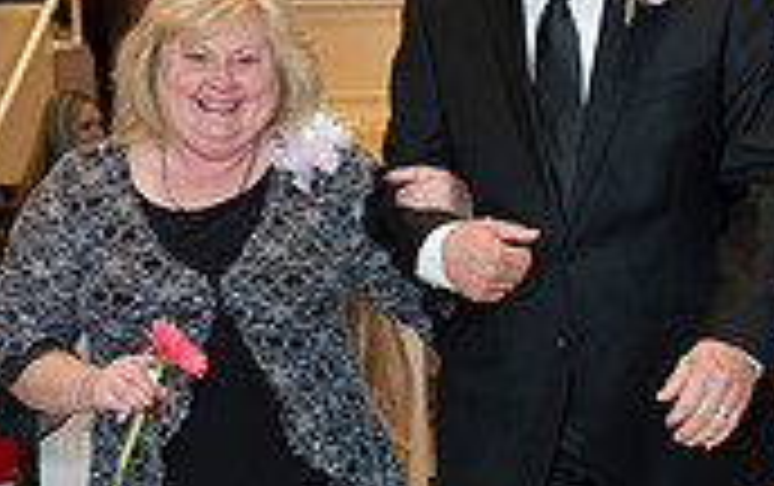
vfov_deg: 8.8
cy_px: 320
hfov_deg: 14.0
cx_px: 398
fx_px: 3147
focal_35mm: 149
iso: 1600
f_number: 4.5
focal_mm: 56
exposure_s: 1/125
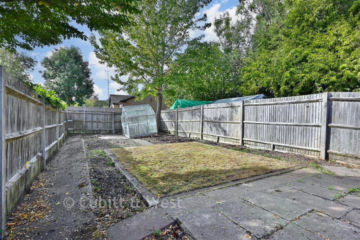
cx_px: 180
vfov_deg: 68.9
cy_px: 120
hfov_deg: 91.6
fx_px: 175
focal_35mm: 18
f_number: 6.3
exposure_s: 1/125
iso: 100
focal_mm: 17.5
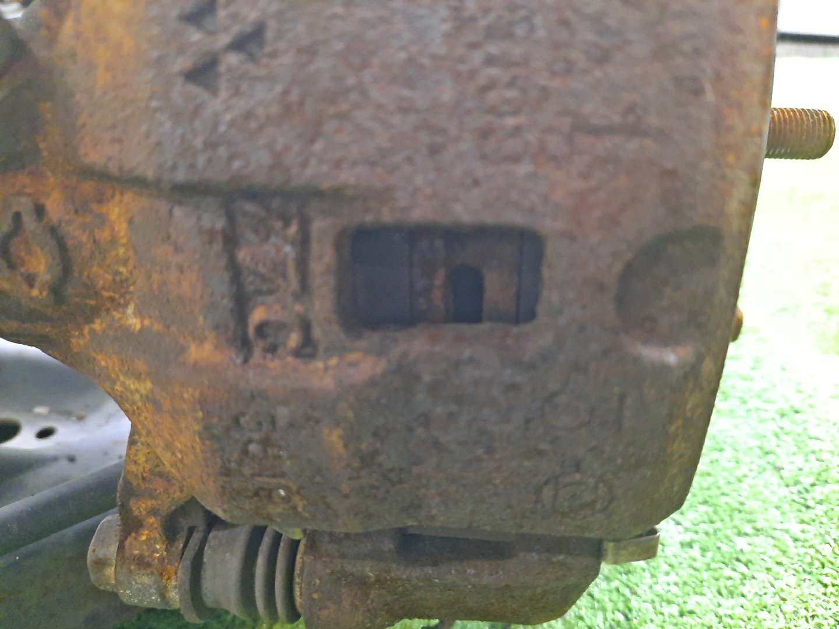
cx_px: 420
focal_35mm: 25
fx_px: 606
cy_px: 314
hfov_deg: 69.4
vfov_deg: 54.9
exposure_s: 1/20
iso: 681
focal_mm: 4.6
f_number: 2
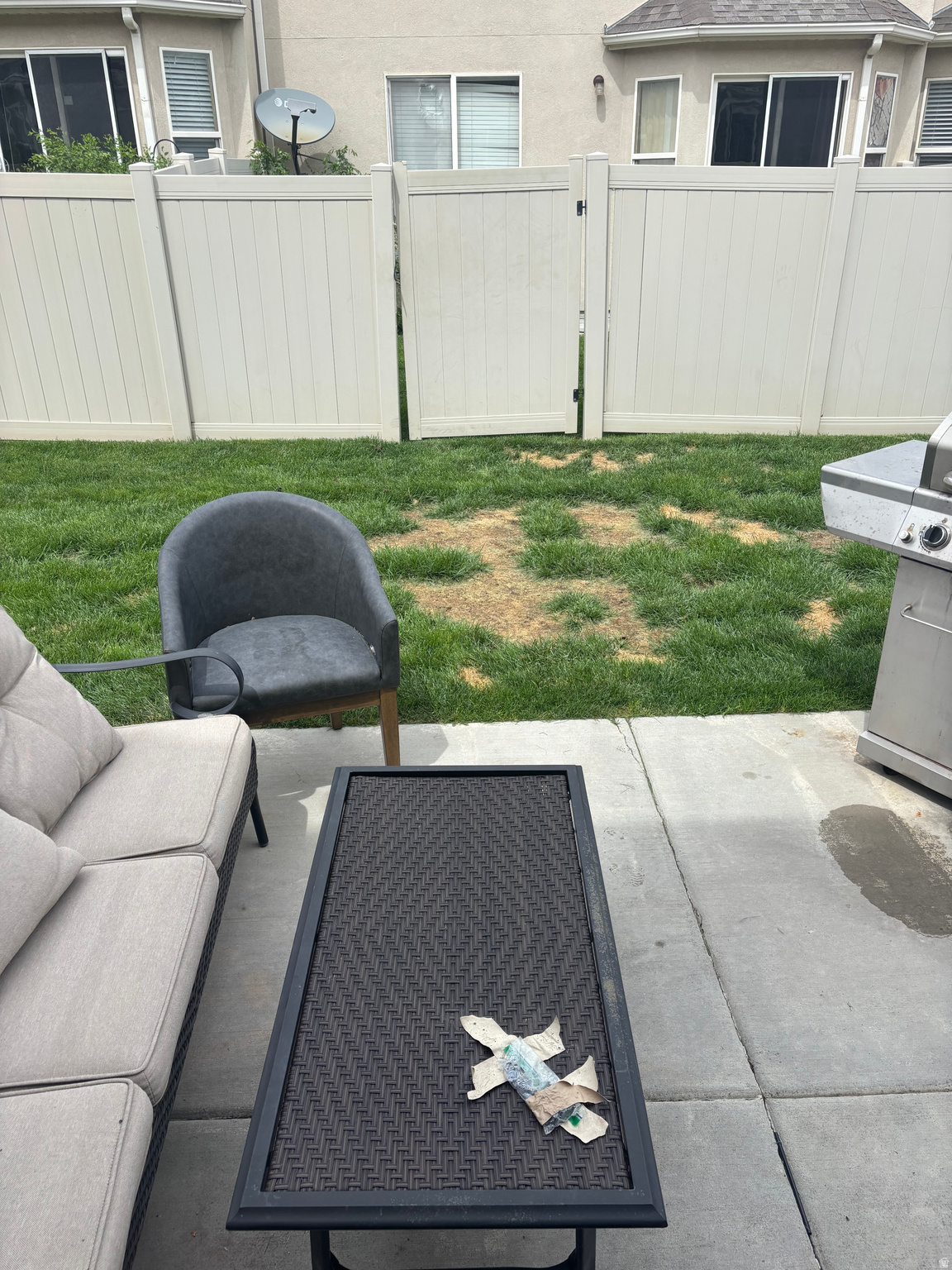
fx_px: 953
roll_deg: -0.9
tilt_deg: -25.7
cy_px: 635
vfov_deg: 67.3
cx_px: 476
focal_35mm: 26
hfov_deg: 53.1
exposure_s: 1/2451
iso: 50
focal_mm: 5.96
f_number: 1.6
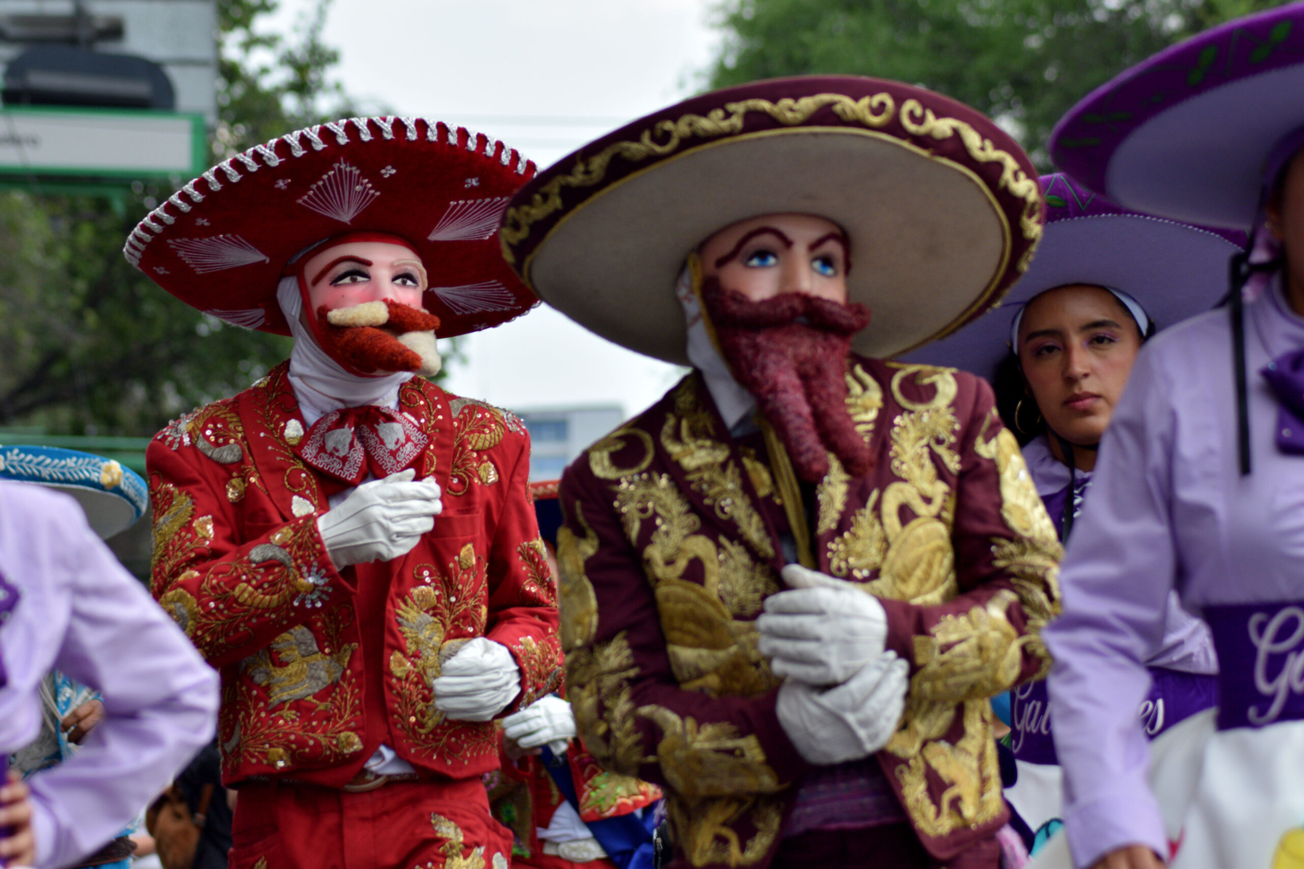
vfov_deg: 7.0
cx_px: 652
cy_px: 434
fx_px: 7063
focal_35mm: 195
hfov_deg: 10.5
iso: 320
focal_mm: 130
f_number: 5.6
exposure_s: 1/500
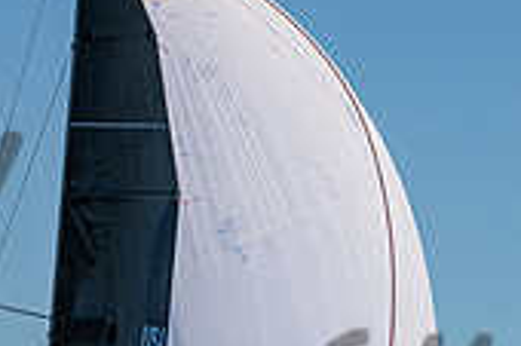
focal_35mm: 349
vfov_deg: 3.9
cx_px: 52
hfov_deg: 5.9
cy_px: 479
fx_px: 5046
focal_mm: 100
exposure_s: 1/1600
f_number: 11
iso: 400
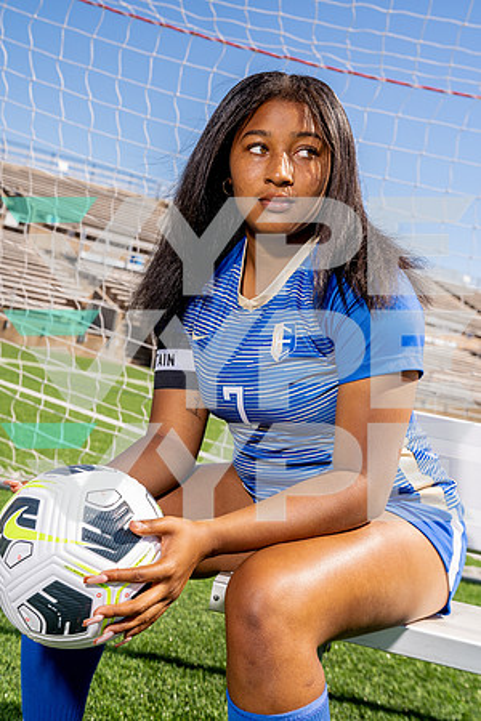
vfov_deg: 42.7
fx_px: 922
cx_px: 240
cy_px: 360
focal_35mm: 46
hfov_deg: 29.2
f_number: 7.1
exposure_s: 1/250
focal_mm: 46
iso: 100
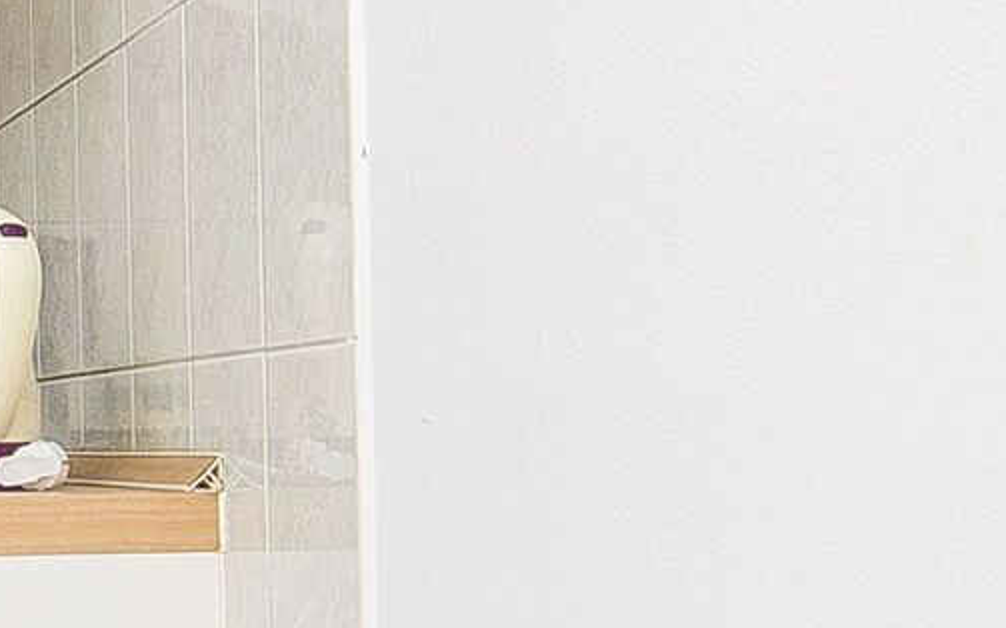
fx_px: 2796
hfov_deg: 19.3
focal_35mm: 102
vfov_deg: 12.8
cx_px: -186
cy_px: 361
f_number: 8
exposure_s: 1/160
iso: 160
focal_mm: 12
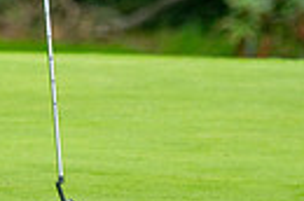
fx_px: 11313
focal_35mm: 1343
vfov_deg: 1.0
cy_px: -176
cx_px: -150
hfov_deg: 1.5
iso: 400
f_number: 4
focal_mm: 300
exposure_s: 1/400
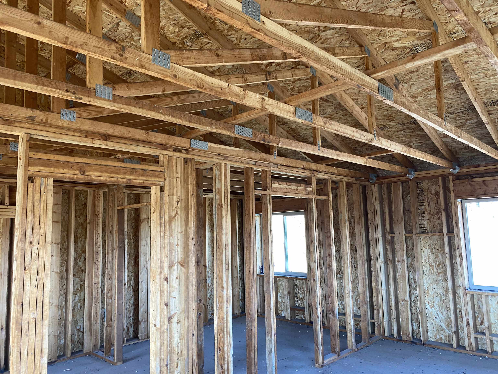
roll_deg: +1.2
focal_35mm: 26
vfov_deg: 53.1
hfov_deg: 67.3
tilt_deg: +6.9
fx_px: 374
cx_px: 249
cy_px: 187
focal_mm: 4.25
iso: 125
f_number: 1.8
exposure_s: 1/81
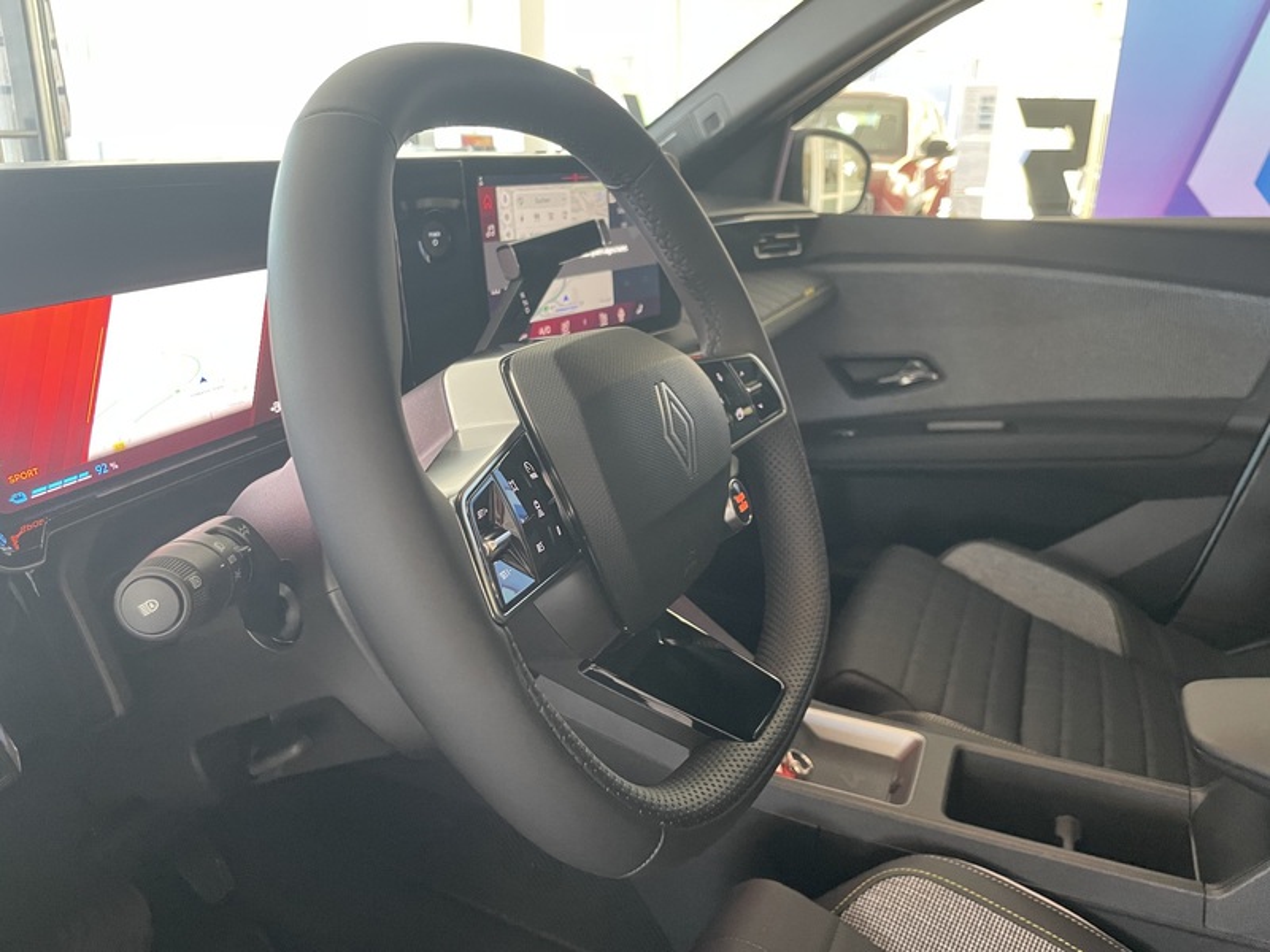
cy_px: 476
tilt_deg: -19.5
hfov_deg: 67.3
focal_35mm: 26
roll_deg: -1.1
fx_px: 954
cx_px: 635
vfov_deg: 53.1
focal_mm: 4.2
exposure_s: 1/60
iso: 400
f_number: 1.6
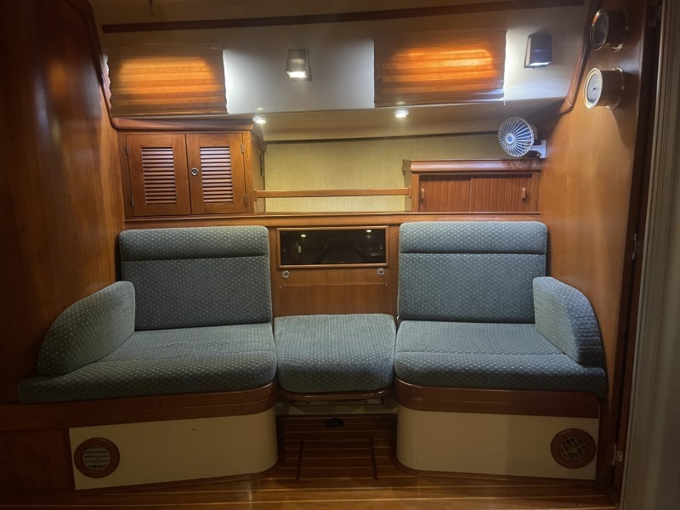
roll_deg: +0.6
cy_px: 255
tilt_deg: -11.2
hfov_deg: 67.3
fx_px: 511
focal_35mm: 26
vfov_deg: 53.1
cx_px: 340
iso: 640
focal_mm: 5.1
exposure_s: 1/30
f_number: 1.6
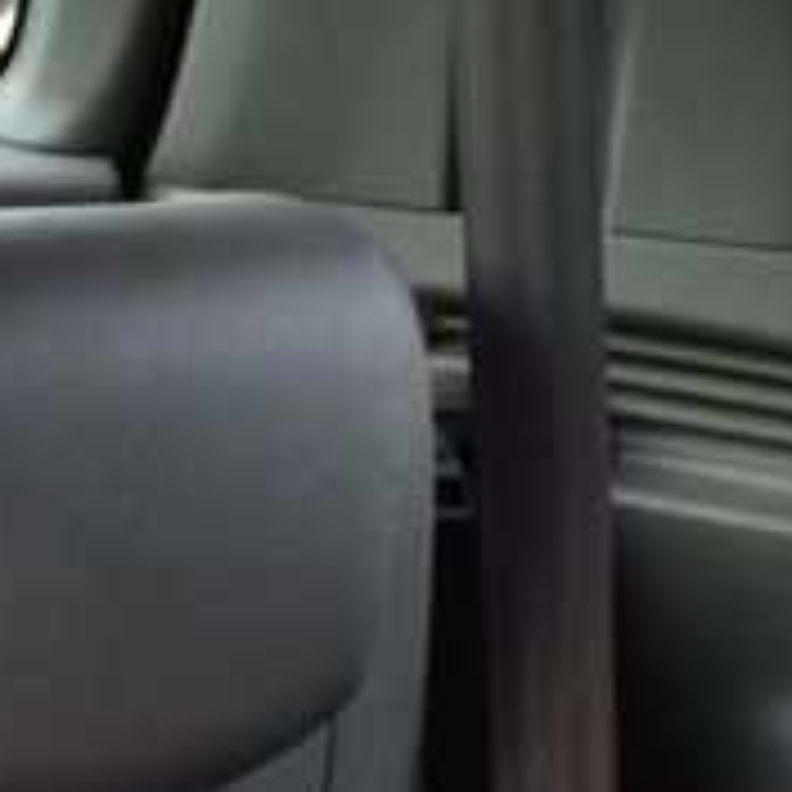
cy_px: 1382
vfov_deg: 11.1
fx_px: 3831
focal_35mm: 148
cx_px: -238
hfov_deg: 11.5
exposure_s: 1/20
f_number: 6.3
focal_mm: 20
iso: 400
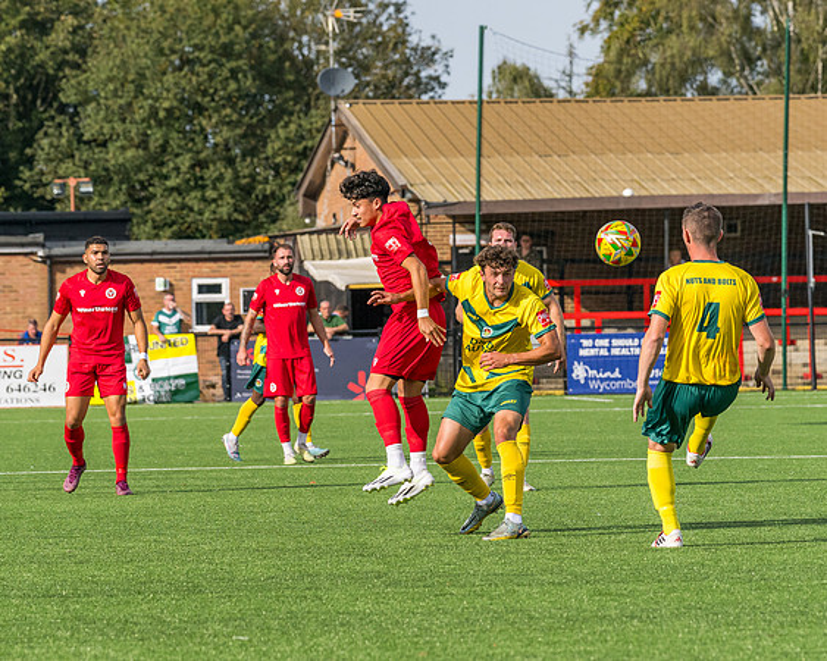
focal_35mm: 269
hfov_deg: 7.2
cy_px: 272
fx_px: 6586
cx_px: 373
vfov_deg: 5.7
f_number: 5
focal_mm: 135
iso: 400
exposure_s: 1/3200
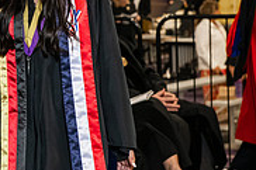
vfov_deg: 6.1
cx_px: -65
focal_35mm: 223
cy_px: -9
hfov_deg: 9.1
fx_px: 1584
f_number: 5
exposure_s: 1/200
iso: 2500
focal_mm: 70
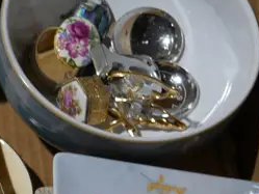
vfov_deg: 10.5
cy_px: 175
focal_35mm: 140
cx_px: -178
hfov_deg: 13.0
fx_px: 1048
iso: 250
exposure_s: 1/60
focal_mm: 17
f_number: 4.5
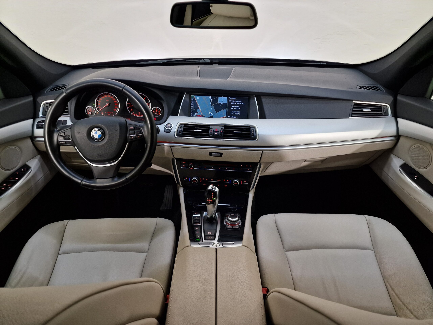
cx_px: 216
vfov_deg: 58.9
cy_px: 162
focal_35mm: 23
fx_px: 288
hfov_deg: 73.9
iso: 160
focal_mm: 6.4
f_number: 1.8
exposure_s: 1/50
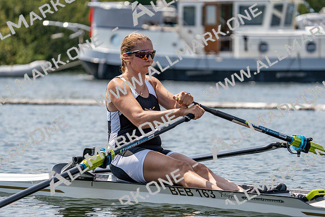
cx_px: 162
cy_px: 108
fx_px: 1806
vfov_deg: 6.9
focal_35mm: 200
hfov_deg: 10.3
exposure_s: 1/1600
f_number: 5.6
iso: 200
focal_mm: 200
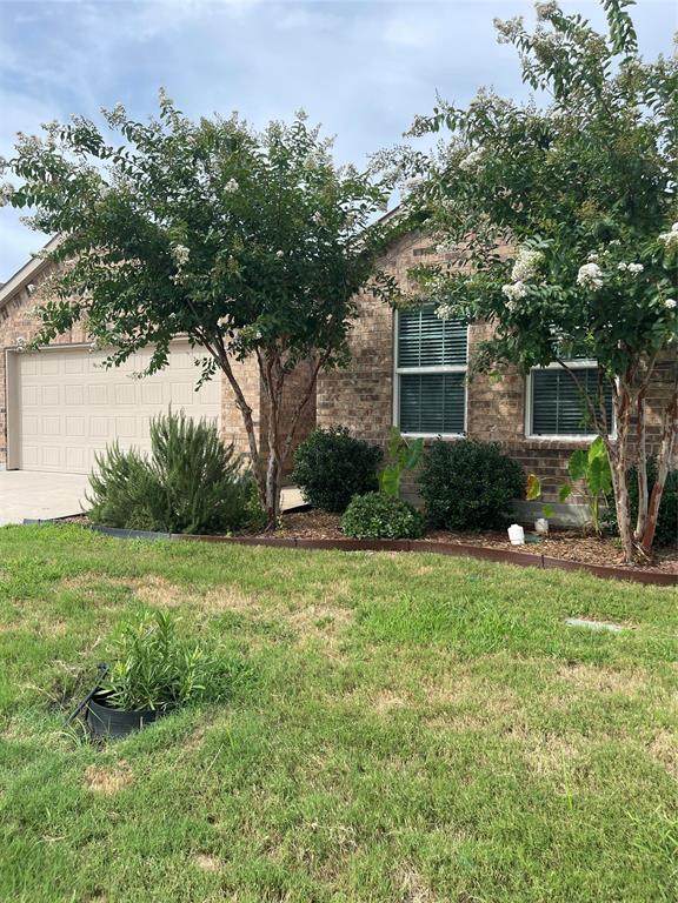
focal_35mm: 25
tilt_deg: -1.6
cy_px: 452
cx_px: 339
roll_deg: -0.7
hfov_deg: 54.9
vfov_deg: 69.4
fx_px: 653
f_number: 1.6
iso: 32
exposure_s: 1/1739
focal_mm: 5.1
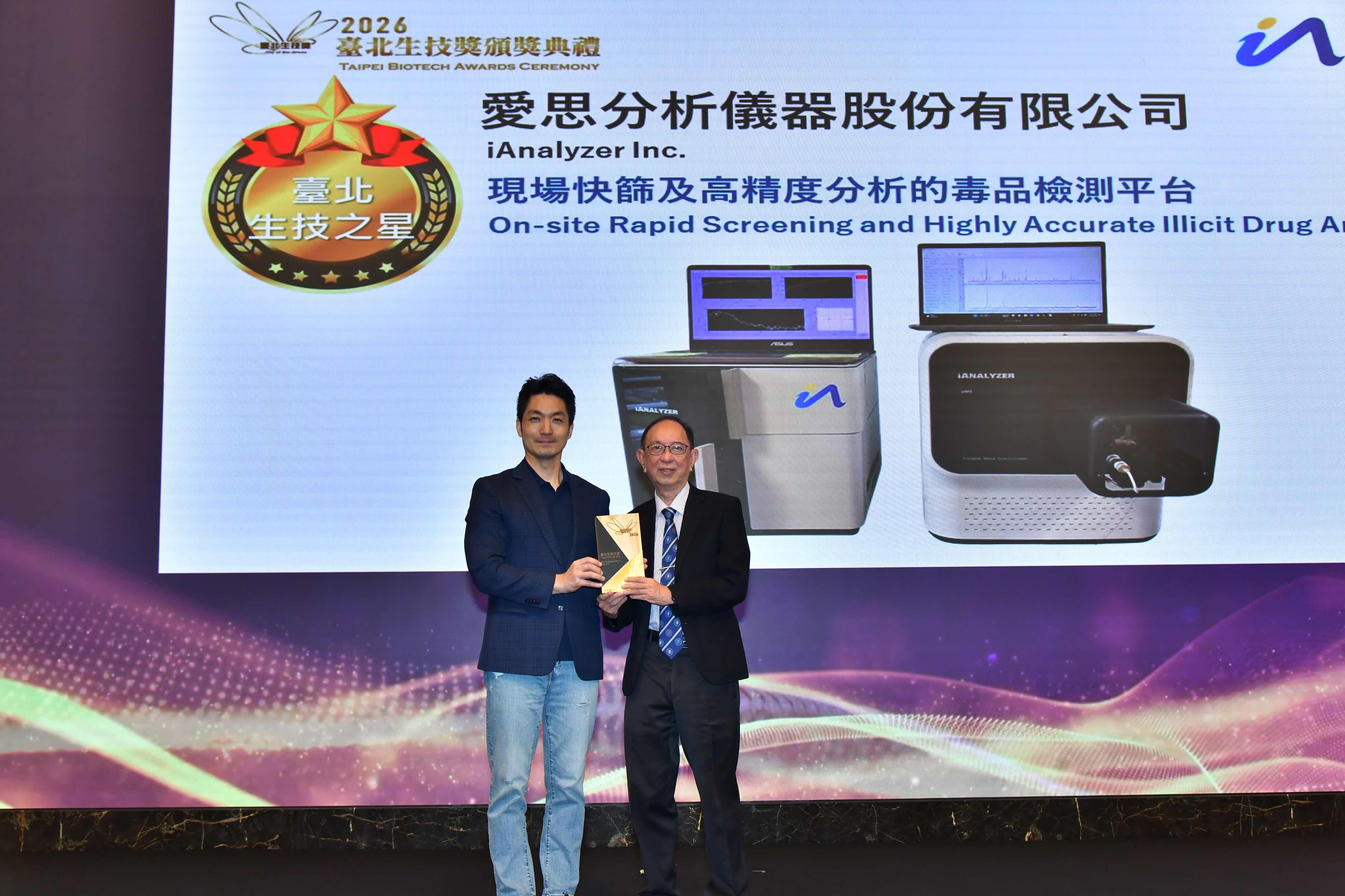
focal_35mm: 46
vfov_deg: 29.2
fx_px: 1718
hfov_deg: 42.7
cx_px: 672
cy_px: 448
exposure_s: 1/125
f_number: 5.6
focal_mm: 46
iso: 1000
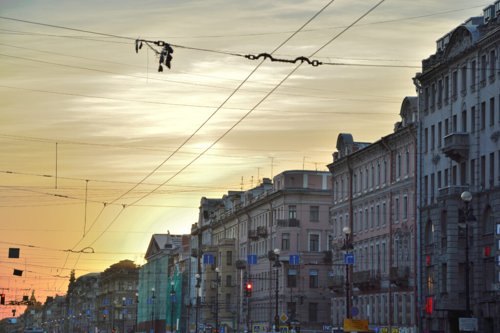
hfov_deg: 16.1
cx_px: 250
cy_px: 166
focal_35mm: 128
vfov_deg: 10.7
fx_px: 1769
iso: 100
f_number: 5.6
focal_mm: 85
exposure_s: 1/250
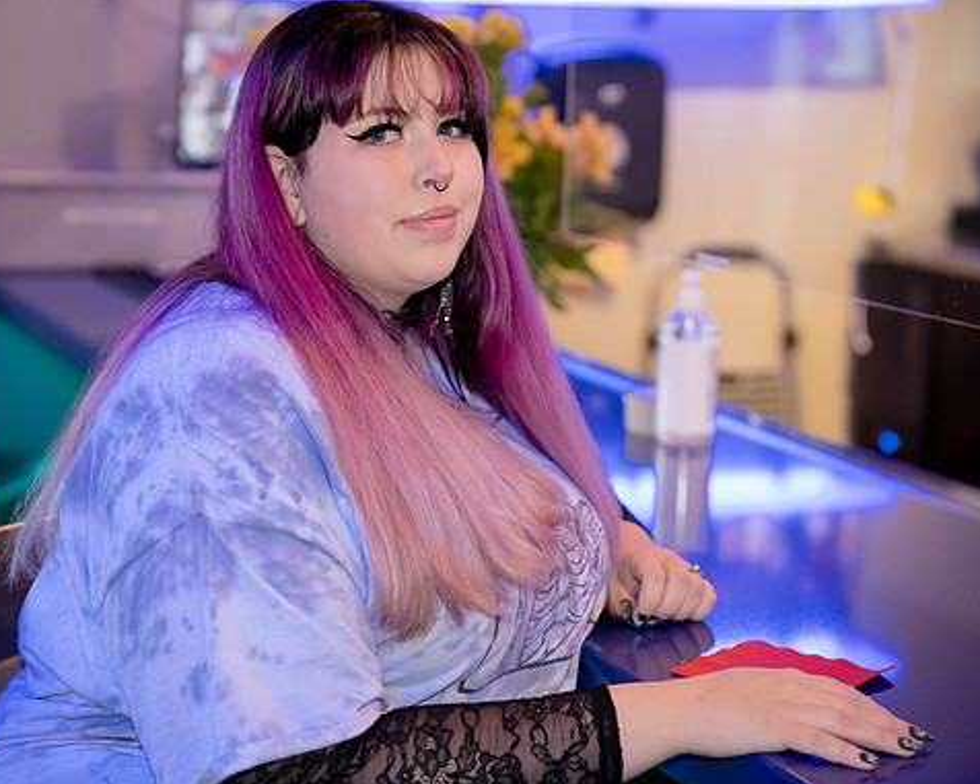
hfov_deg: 23.8
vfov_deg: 19.2
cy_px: 396
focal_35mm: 80
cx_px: 408
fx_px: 2321
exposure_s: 1/160
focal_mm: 70
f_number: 2.8
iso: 3200
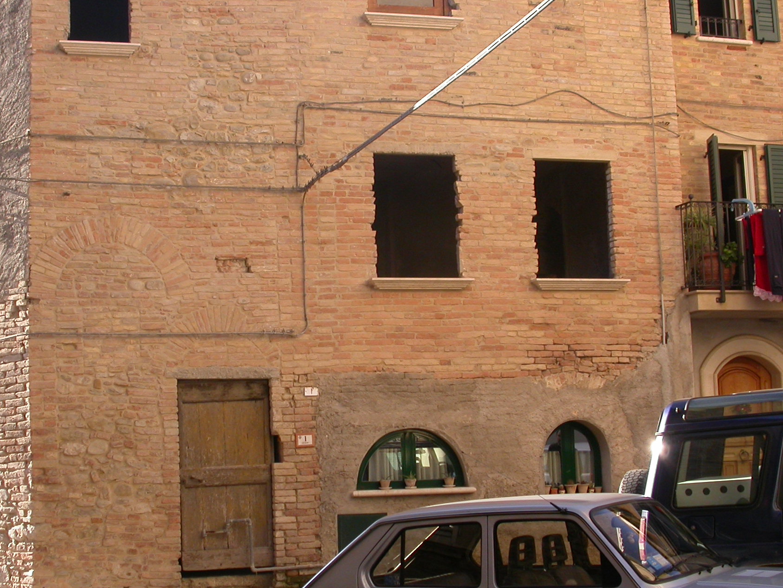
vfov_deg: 25.2
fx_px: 1312
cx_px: 334
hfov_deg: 33.2
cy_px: 274
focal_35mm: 58
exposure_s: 1/161
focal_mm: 8.9
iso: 100
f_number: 4.9
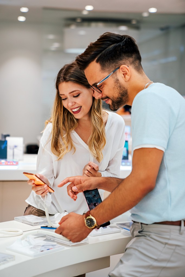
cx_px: 92
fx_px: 539
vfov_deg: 28.8
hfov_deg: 19.5
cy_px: 138
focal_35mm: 70
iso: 800
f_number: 2.8
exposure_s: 1/250
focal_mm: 70
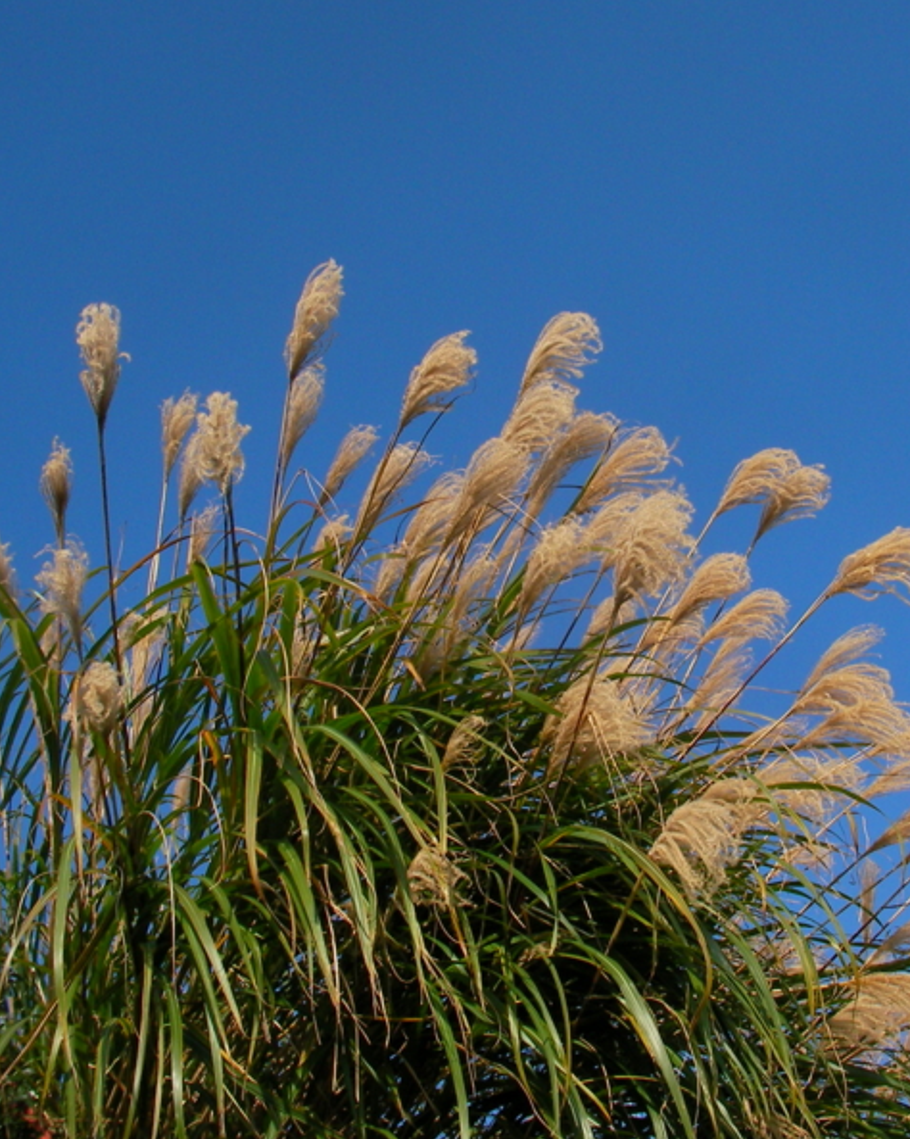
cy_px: 572
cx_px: 551
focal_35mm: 54
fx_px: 1819
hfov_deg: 28.0
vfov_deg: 34.8
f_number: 4.5
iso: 50
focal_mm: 6.3
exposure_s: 1/514
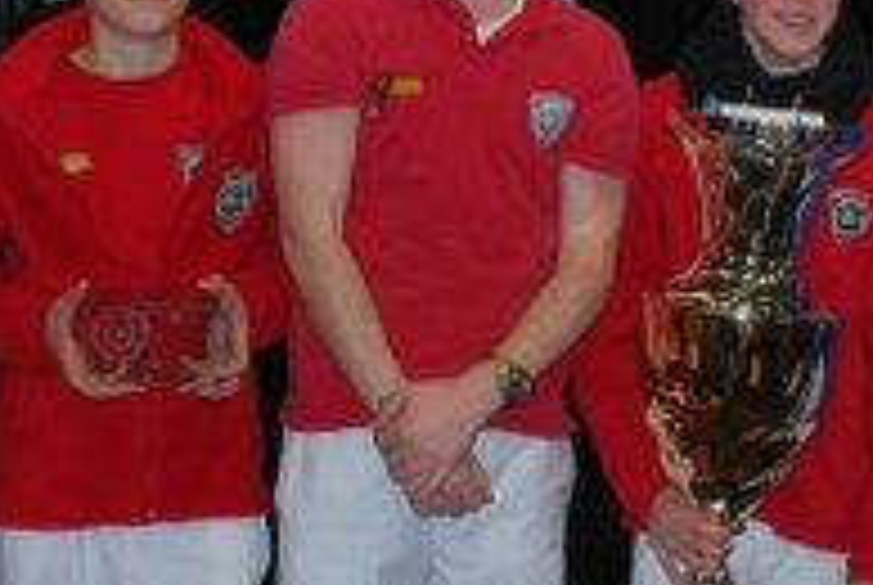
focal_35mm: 99
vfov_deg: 13.9
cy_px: 356
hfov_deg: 20.4
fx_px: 2404
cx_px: 634
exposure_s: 1/60
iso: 200
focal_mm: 20
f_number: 3.8
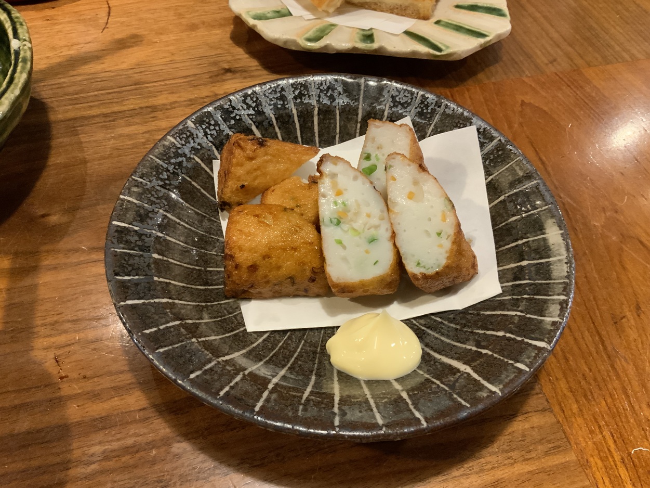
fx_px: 544
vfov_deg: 48.2
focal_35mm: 29
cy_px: 244
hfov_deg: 61.7
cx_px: 325
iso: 200
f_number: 1.8
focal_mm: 3
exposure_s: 1/40
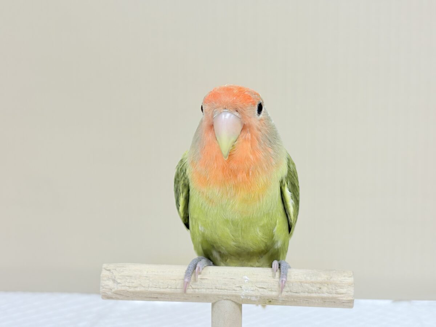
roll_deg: +1.9
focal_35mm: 52
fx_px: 655
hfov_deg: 36.8
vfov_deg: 28.0
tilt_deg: -3.9
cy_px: 164
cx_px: 218
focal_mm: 5.96
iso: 64
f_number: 1.6
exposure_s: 1/117
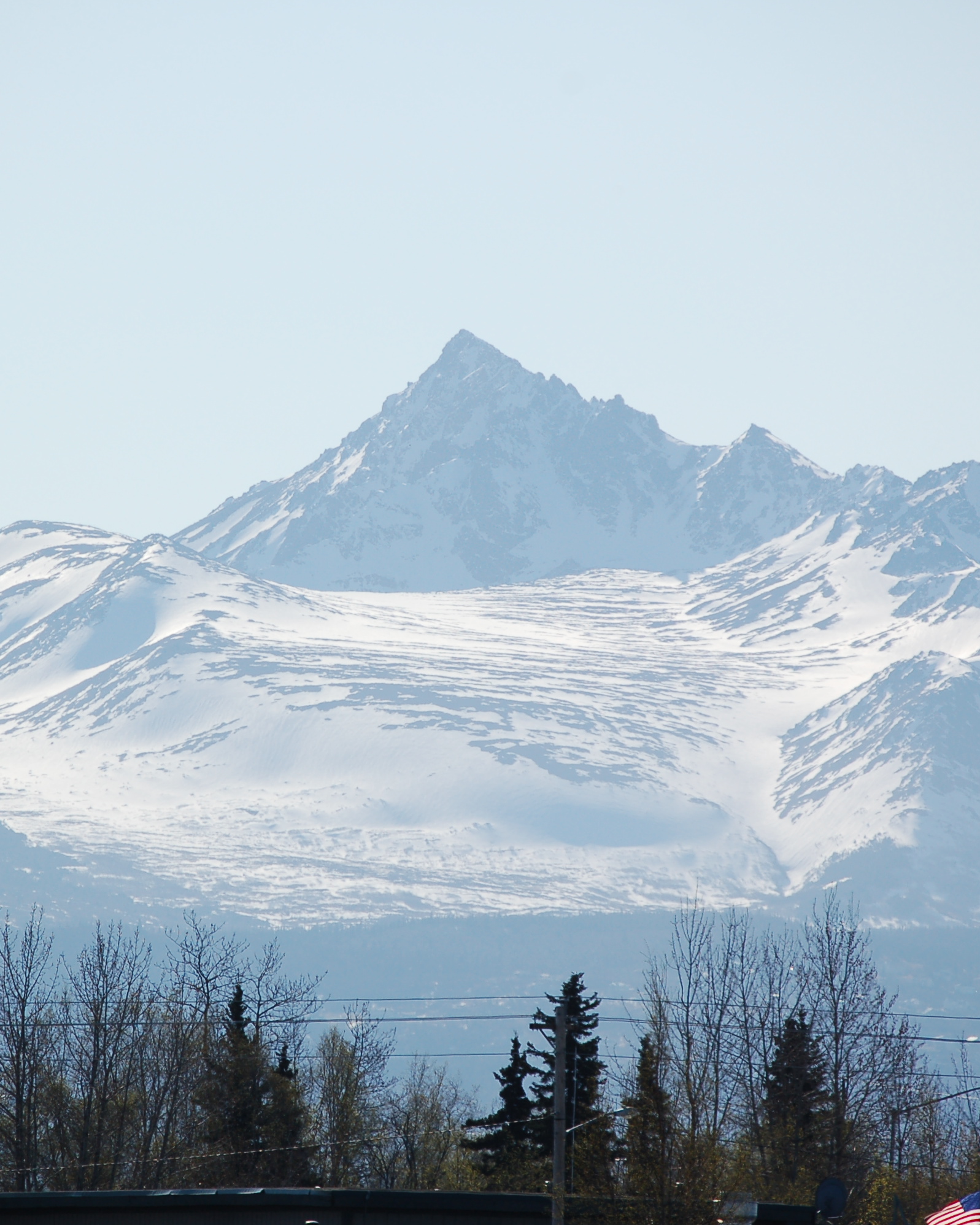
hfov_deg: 3.7
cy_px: 612
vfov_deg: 4.6
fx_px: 15371
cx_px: 393
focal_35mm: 424
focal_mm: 200
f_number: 8
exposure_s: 1/1000
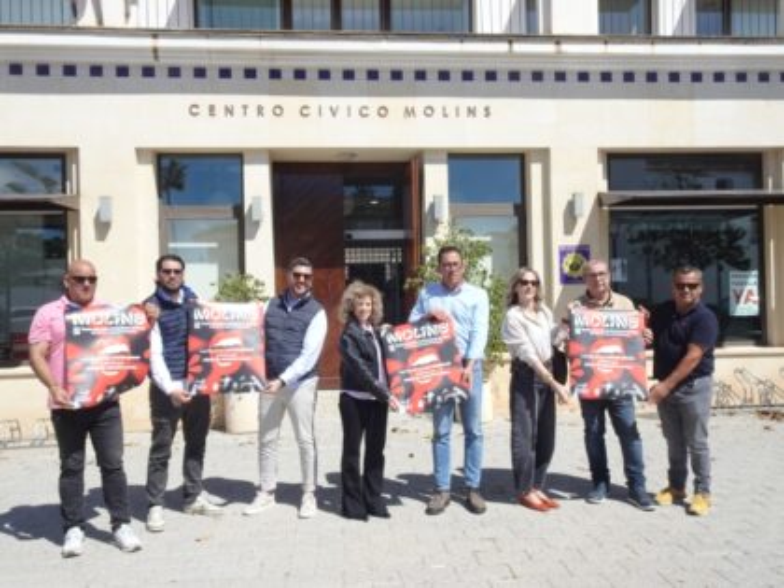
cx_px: 392
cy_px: 294
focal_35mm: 30
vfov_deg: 46.8
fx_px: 679
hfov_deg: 60.0
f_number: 4
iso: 80
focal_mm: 5.11
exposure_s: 1/800
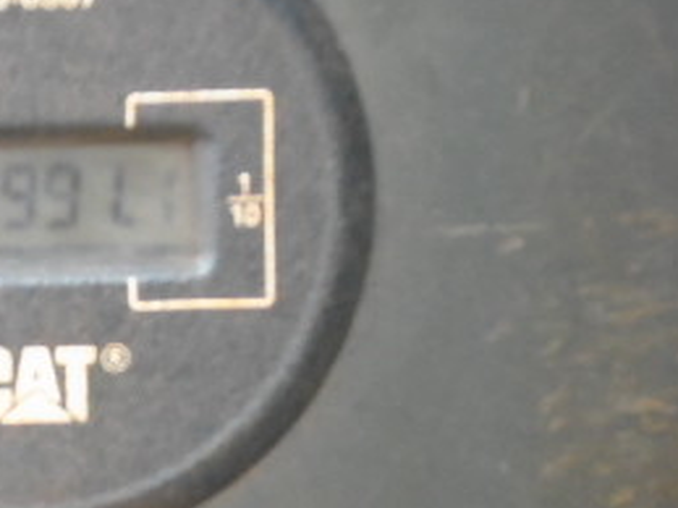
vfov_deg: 7.6
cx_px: 65
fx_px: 3818
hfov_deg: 10.1
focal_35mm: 195
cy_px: 343
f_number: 6.1
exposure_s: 1/60
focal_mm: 14
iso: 640
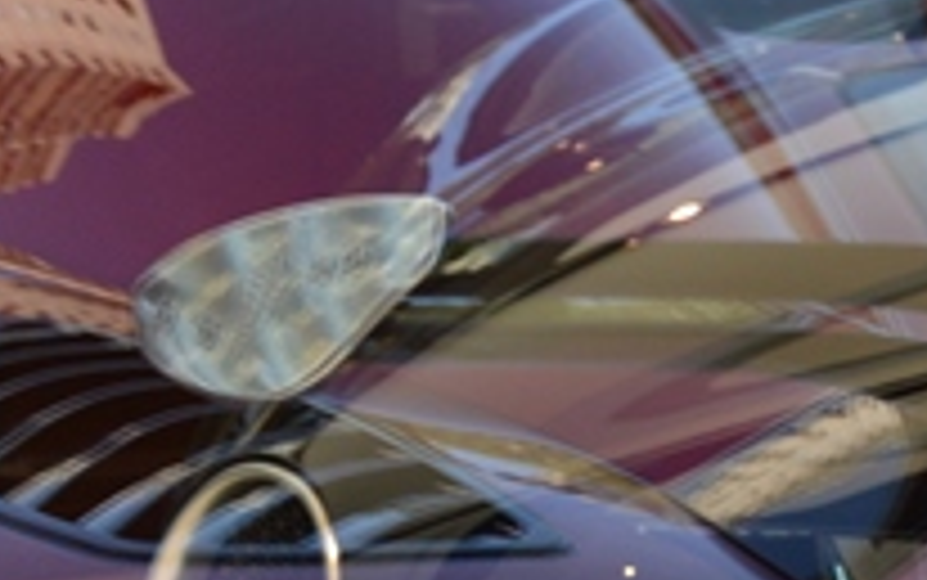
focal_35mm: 190
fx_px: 4791
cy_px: 587
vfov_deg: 6.9
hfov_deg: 10.1
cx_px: 1948
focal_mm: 25
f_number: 5
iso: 400
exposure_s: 1/100
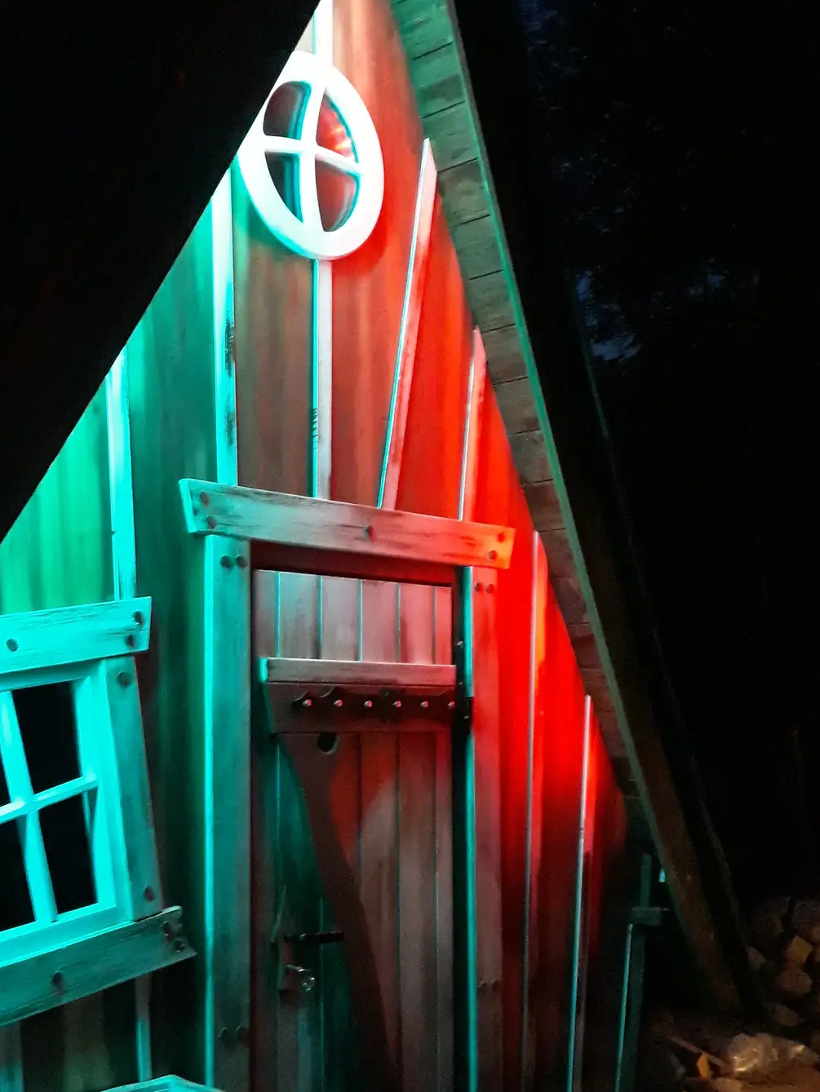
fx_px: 1357
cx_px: 202
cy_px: 663
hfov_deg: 32.9
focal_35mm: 43
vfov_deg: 43.6
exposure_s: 1/17
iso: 800
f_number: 1.7
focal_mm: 3.71
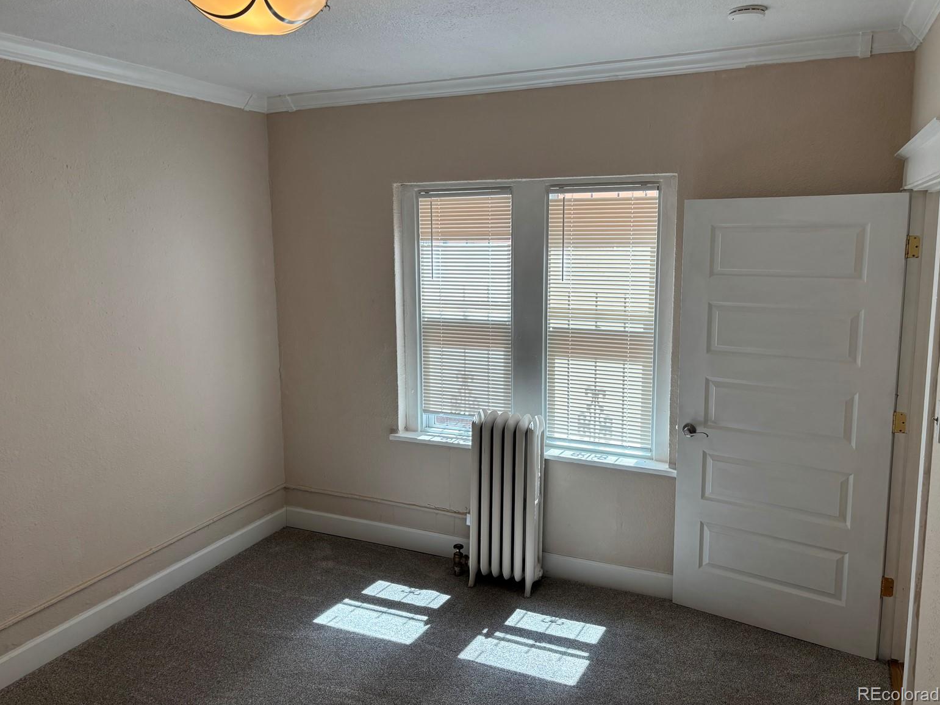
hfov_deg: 65.3
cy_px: 341
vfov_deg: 51.4
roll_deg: +0.3
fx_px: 733
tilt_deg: -9.1
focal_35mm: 27
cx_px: 468
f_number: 1.6
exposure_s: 1/164
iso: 50
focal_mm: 5.96
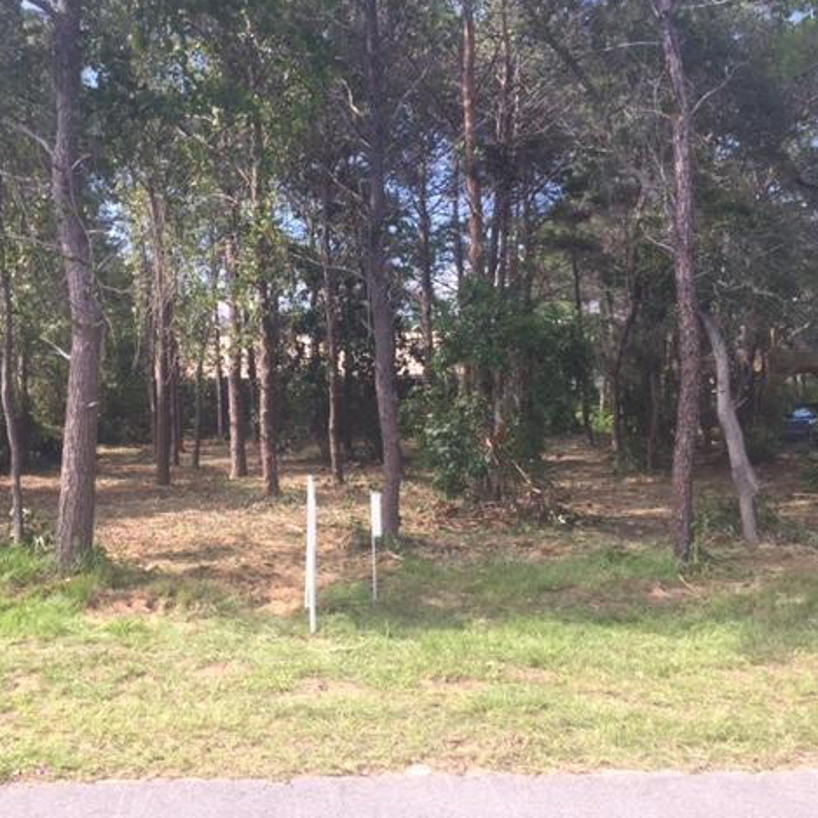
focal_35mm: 35
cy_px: 412
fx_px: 936
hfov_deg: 46.9
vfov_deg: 47.2
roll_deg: -0.1
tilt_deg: -1.9
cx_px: 321
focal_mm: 4.15
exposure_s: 1/542
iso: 32
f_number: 2.2
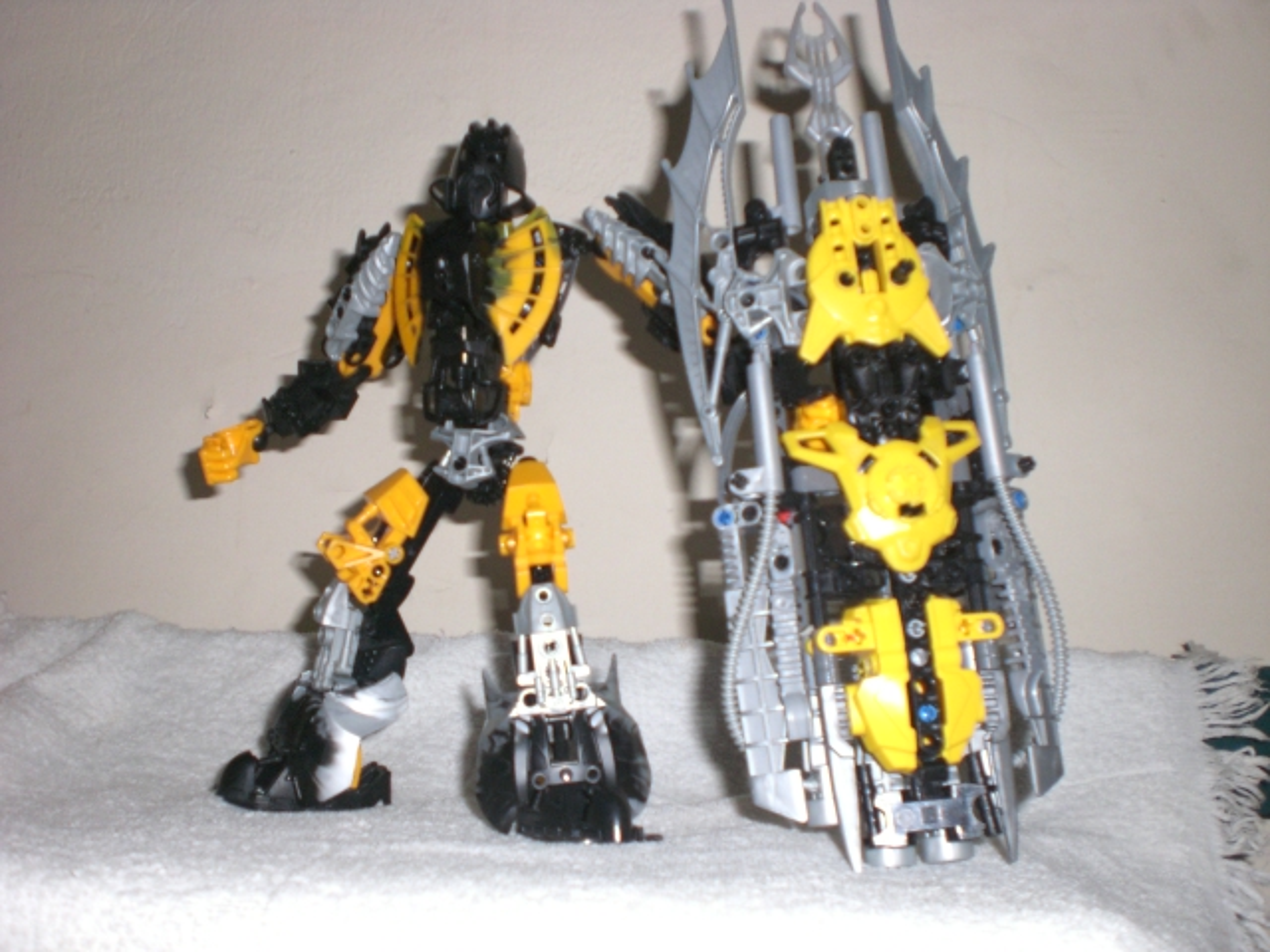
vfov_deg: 37.7
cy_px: 476
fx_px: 1394
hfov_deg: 49.0
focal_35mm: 38
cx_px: 635
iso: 200
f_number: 3.1
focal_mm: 6.3
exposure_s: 1/60
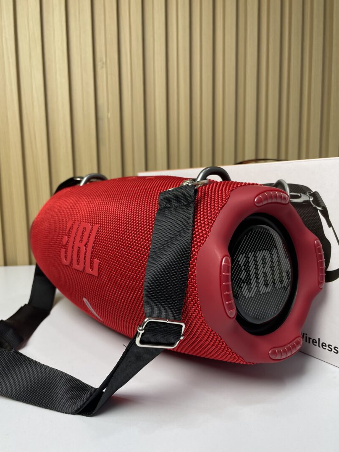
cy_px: 243
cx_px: 164
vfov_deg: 61.6
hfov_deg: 48.2
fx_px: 379
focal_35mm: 29
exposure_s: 1/120
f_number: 1.6
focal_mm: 4.2
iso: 50
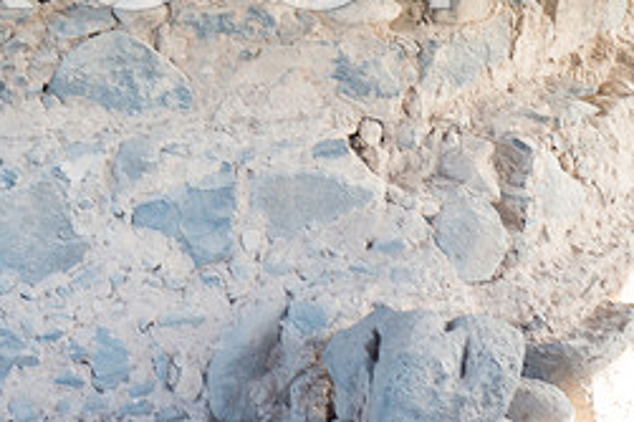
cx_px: 154
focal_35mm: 162
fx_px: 2851
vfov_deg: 8.4
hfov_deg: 12.6
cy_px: -62
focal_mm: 70
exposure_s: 1/40
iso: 100
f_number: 2.8
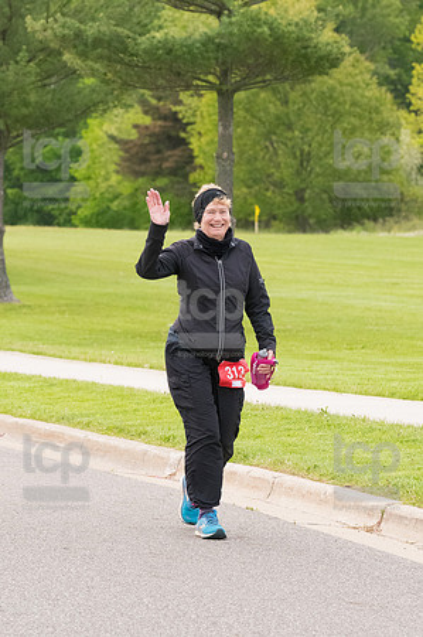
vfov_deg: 8.6
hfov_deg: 5.7
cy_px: 318
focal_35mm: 240
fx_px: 4239
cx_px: 212
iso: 4000
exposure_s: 1/1600
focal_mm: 160
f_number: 7.1
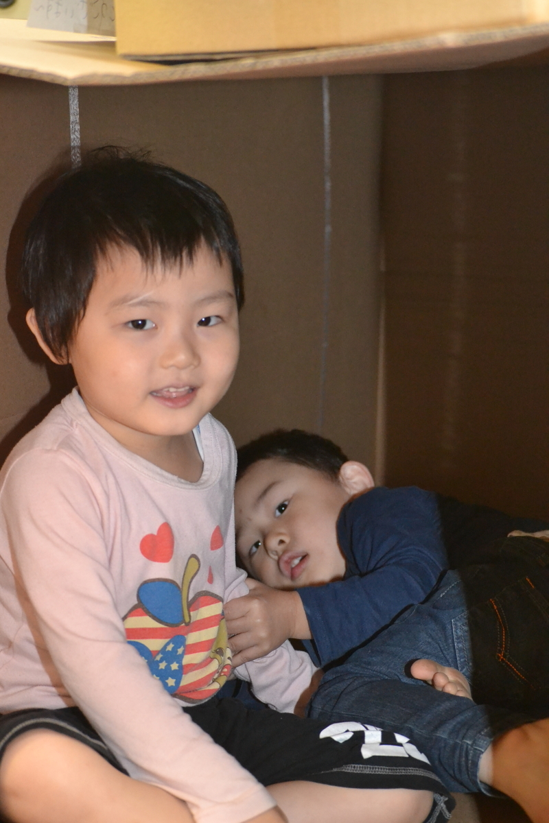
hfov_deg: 16.6
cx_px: 274
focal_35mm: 82
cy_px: 412
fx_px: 1887
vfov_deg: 24.6
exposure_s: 1/60
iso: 3200
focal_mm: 55
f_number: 4
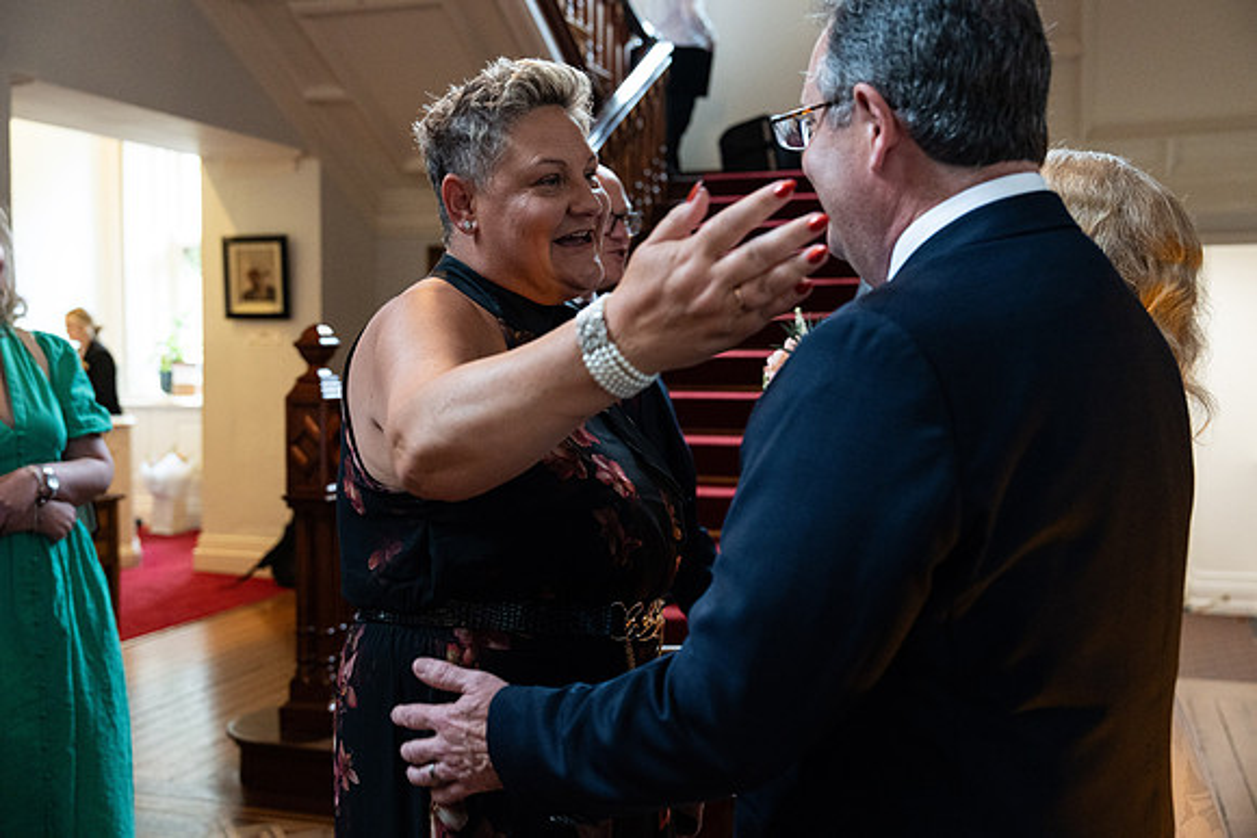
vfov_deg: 35.1
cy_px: 419
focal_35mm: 38
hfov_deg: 50.7
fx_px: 1327
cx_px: 628
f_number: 3.5
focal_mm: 38
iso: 5000
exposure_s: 1/200
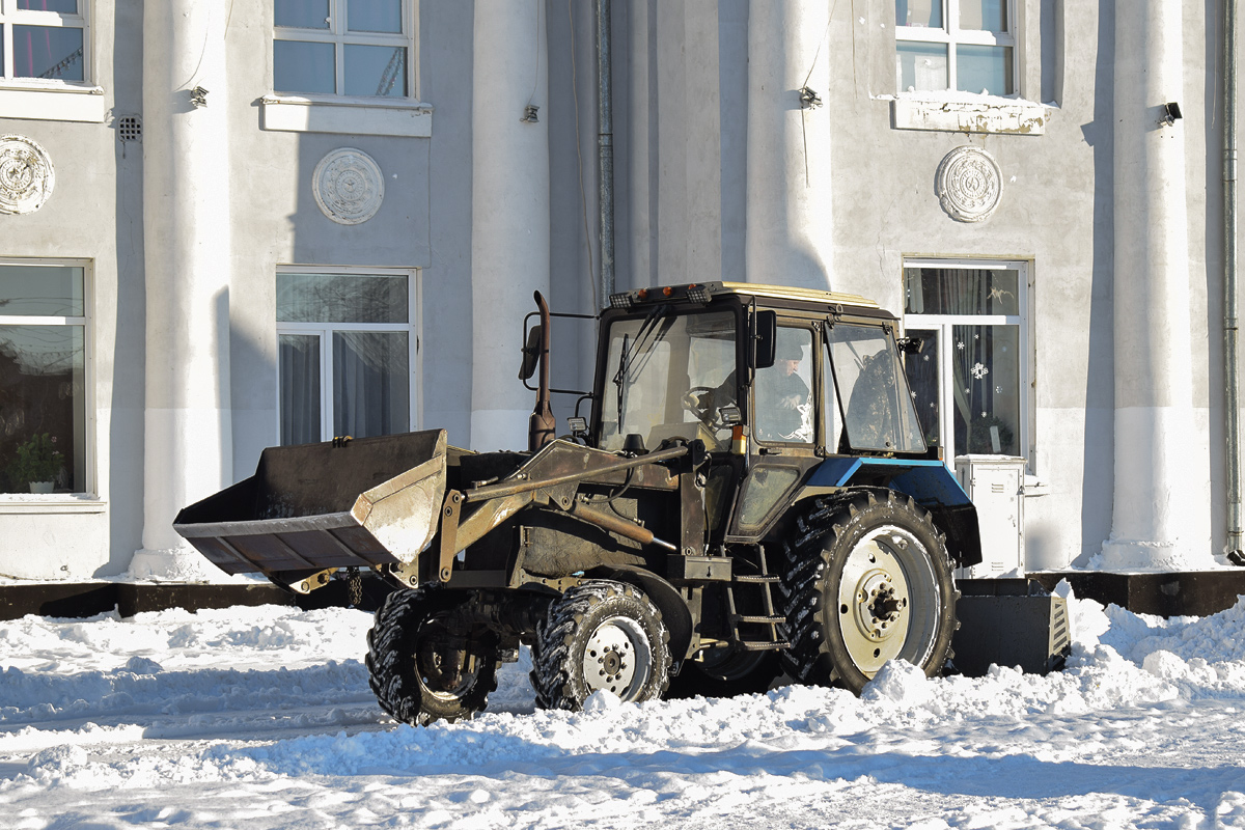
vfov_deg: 16.6
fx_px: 2853
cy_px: 415
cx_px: 622
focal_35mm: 82
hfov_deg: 24.6
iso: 200
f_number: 10
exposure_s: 1/400
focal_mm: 55
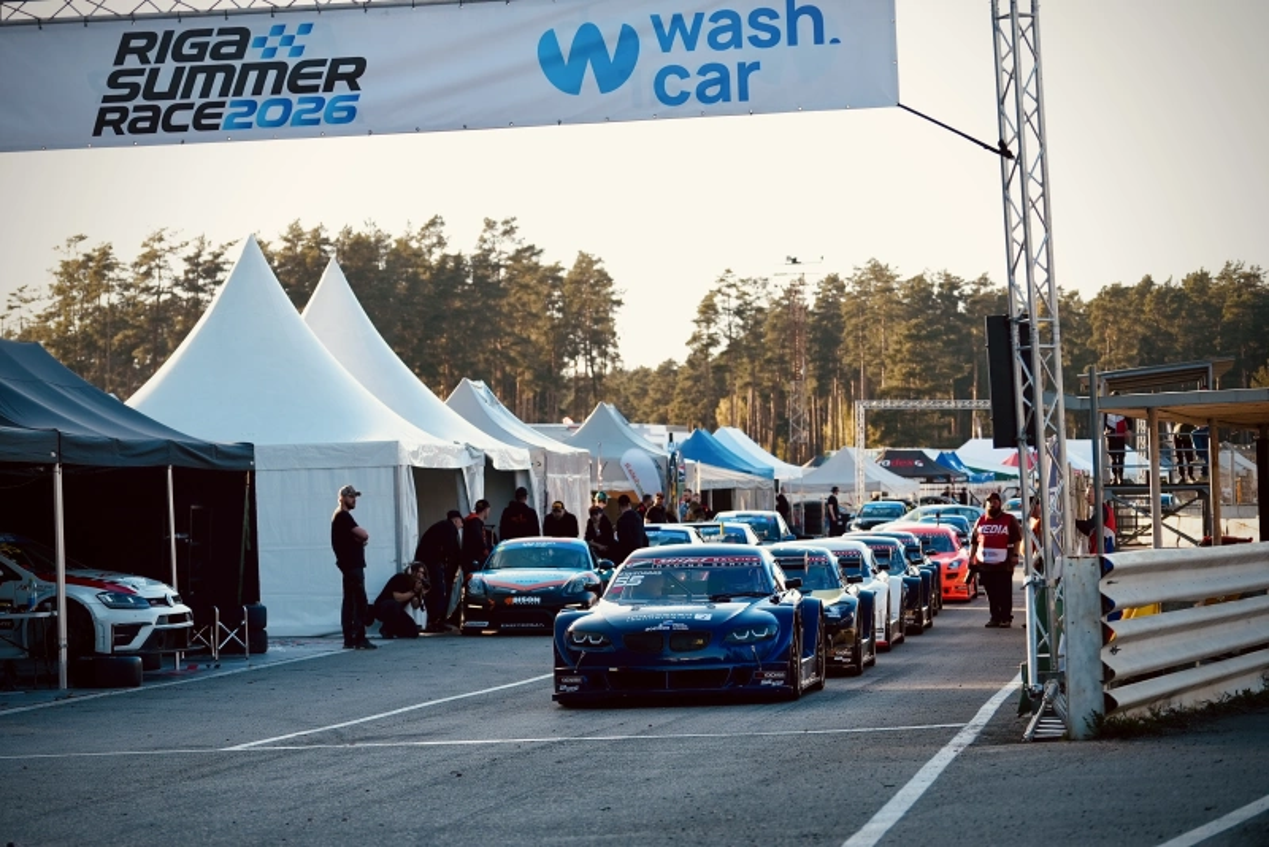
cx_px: 634
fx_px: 3315
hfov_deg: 21.7
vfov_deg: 14.6
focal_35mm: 94
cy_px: 424
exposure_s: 1/200
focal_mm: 94
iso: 640
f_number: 4.5
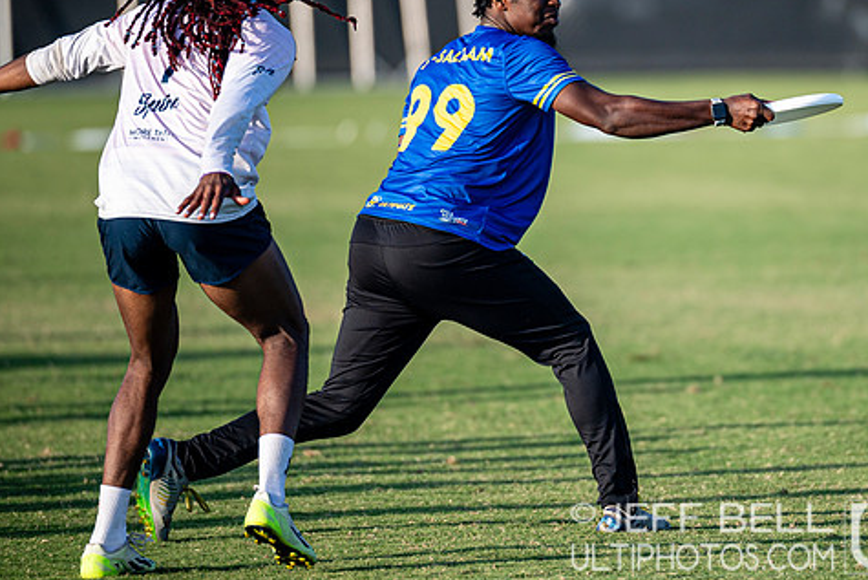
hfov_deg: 4.0
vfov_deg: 2.7
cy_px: 171
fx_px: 12348
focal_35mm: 512
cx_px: 660
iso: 200
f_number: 3.2
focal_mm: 300
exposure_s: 1/1600
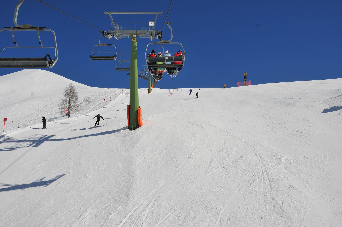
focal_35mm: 27
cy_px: 114
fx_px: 256
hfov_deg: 67.4
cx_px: 171
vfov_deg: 47.8
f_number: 9
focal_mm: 18
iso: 200
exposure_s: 1/1000
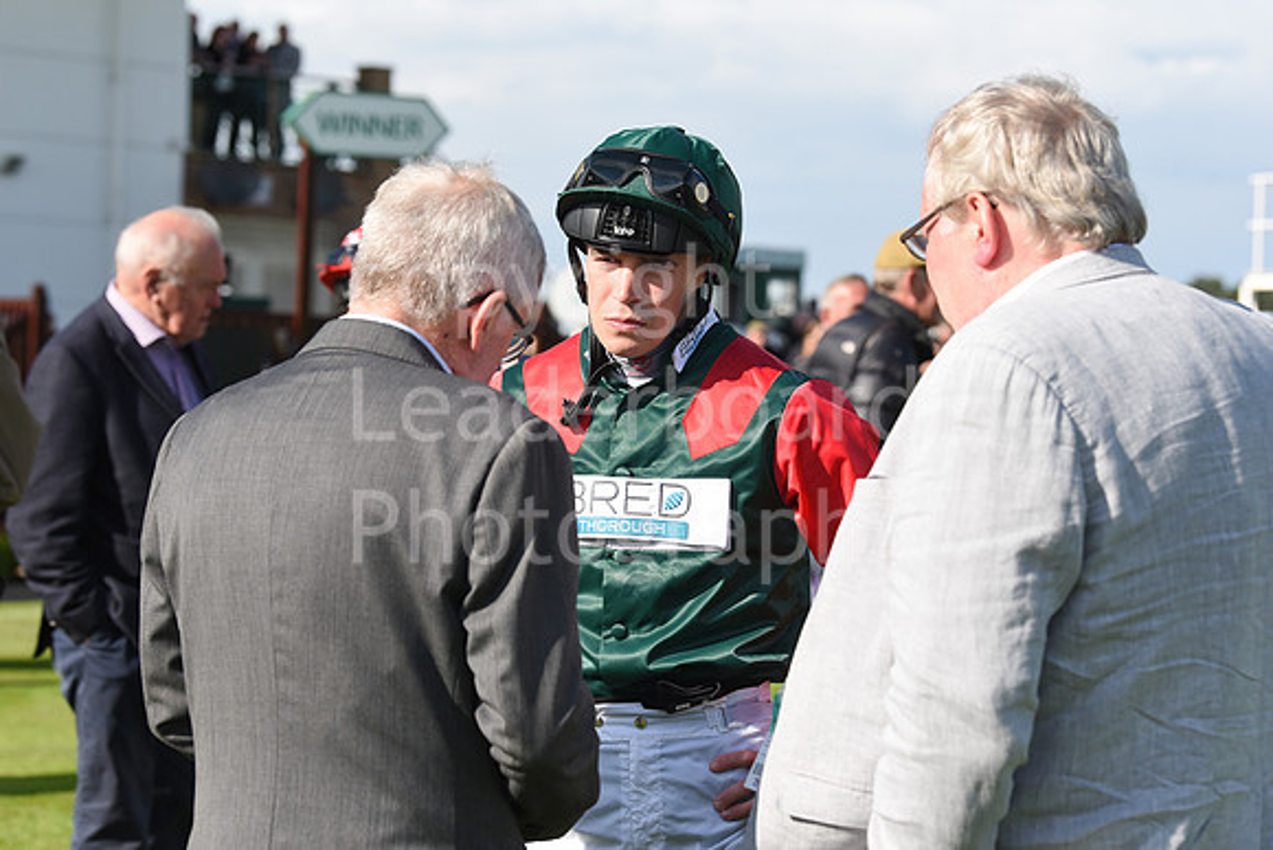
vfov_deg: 14.0
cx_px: 636
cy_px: 425
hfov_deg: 20.8
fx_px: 3466
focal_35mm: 98
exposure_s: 1/4000
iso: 800
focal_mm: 98
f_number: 5.6
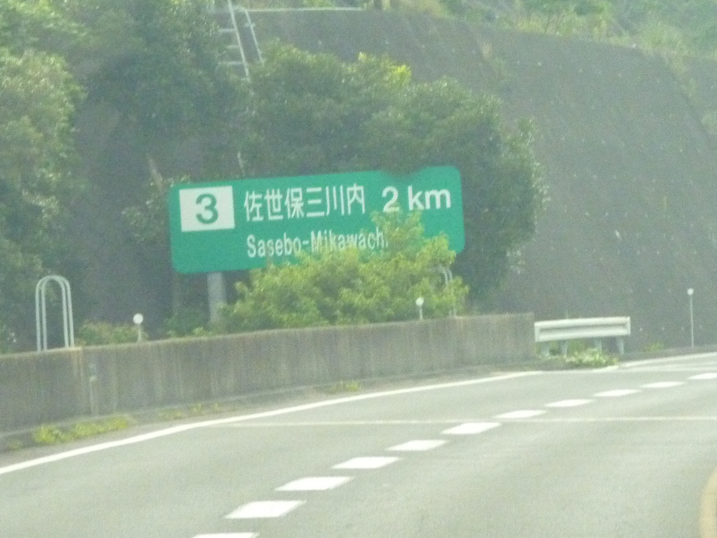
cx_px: 350
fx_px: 7478
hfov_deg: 5.5
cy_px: 270
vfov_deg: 4.1
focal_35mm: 361
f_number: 4.5
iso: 800
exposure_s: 1/400
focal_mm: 32.1
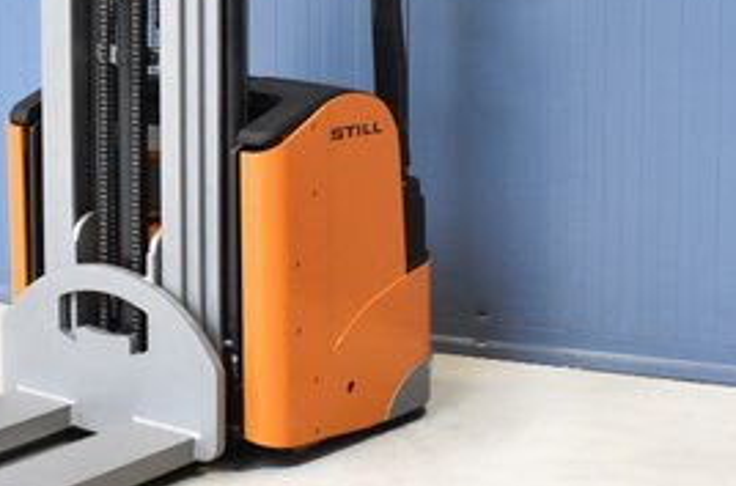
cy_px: 56
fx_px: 1753
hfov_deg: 23.4
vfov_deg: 15.6
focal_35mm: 86
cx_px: 151
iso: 1600
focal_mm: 24
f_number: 5
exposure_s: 1/200
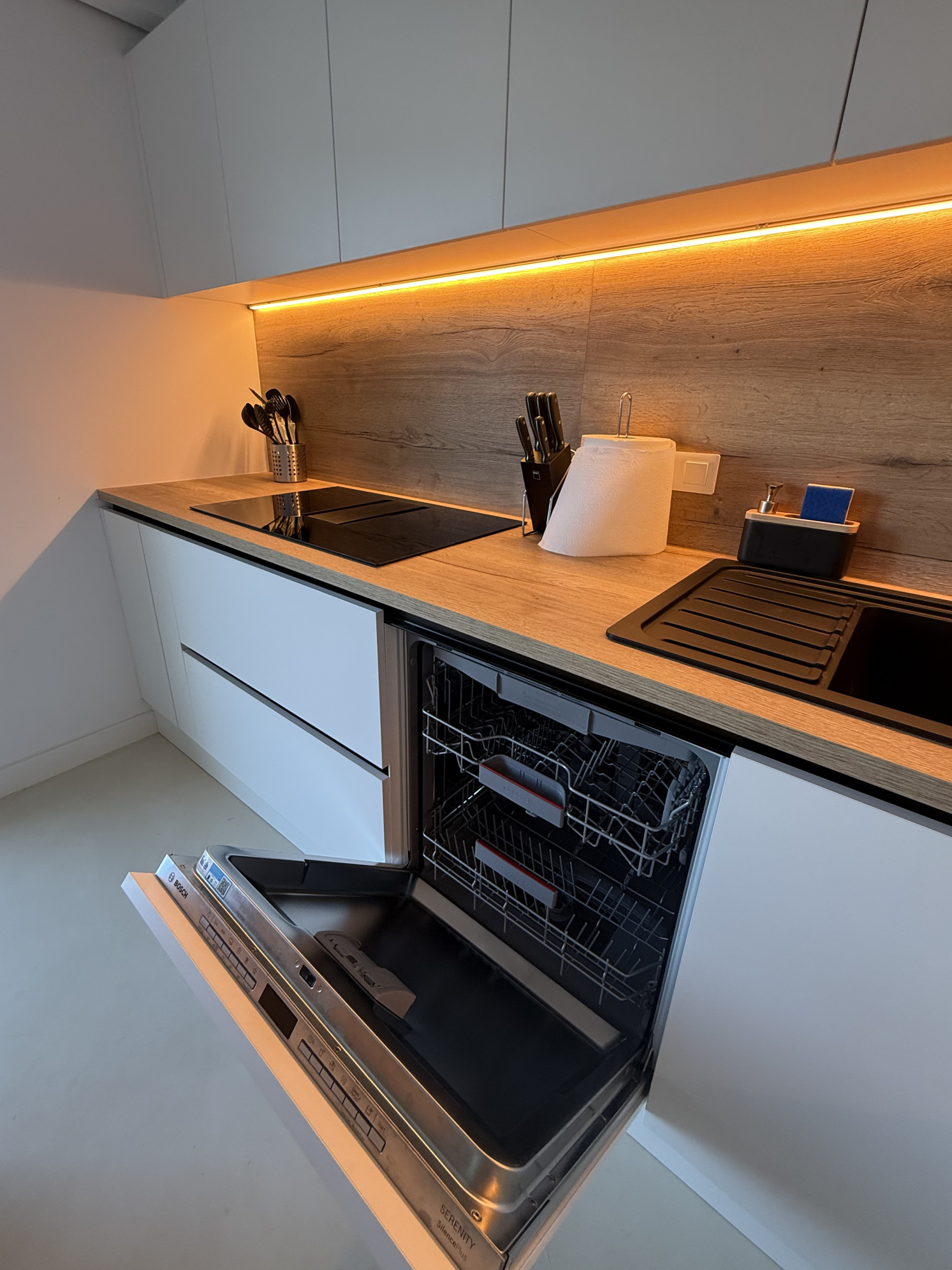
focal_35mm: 15
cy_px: 607
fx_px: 550
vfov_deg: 98.1
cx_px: 454
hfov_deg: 81.7
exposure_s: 1/99
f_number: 2.2
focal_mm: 2.22
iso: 125
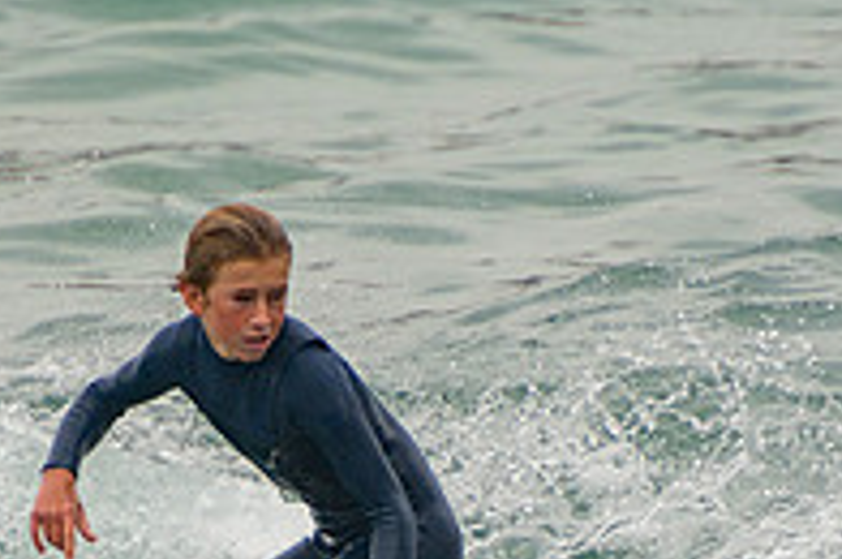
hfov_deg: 1.2
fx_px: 41564
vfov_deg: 0.8
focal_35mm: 1780
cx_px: 524
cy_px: 604
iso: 250
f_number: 5.6
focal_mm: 400
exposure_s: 1/1250
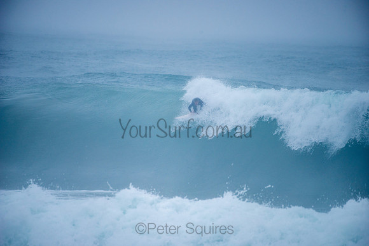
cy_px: 123
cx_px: 184
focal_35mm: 500
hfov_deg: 4.1
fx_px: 5126
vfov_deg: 2.8
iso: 280
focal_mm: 500
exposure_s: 1/1000
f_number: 5.6
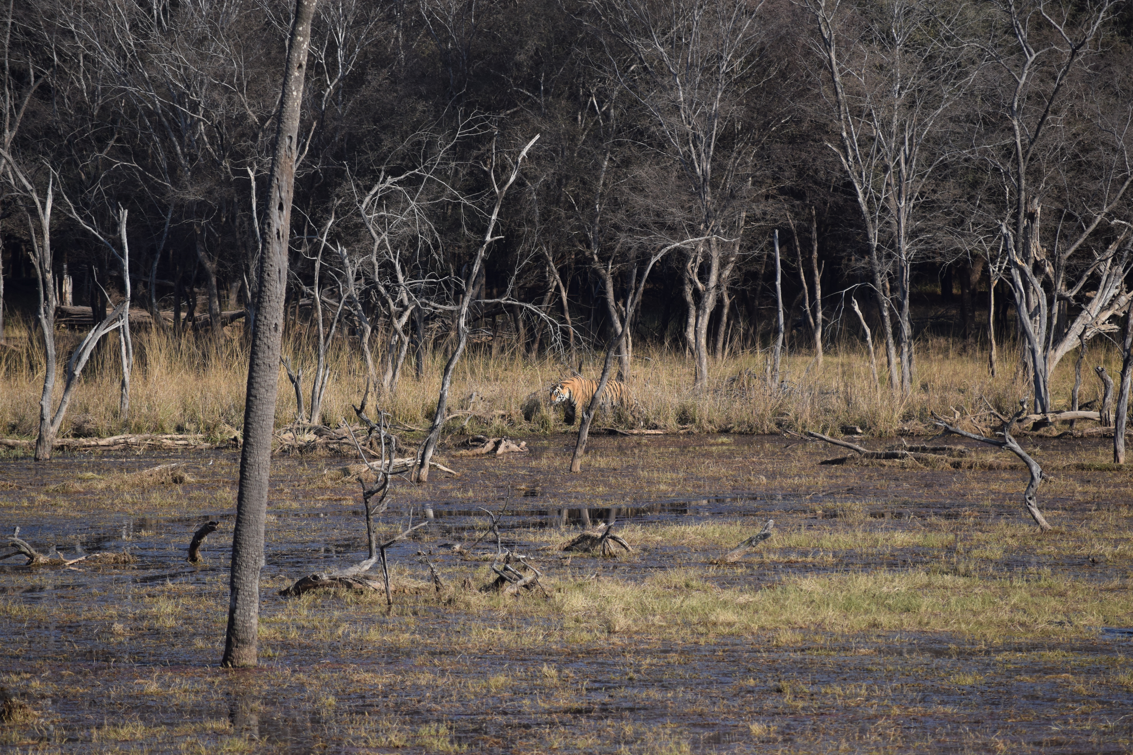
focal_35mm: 300
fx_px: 9441
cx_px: 566
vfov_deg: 4.6
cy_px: 378
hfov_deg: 6.9
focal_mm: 200
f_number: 5.6
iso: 400
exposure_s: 1/1600
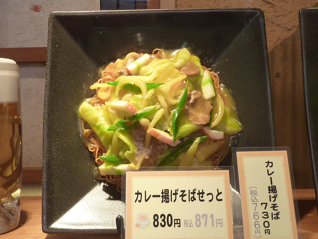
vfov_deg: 30.3
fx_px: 441
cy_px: 120
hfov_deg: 39.7
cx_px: 159
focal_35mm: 48
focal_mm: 4.4
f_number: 3.3
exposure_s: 1/40
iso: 125
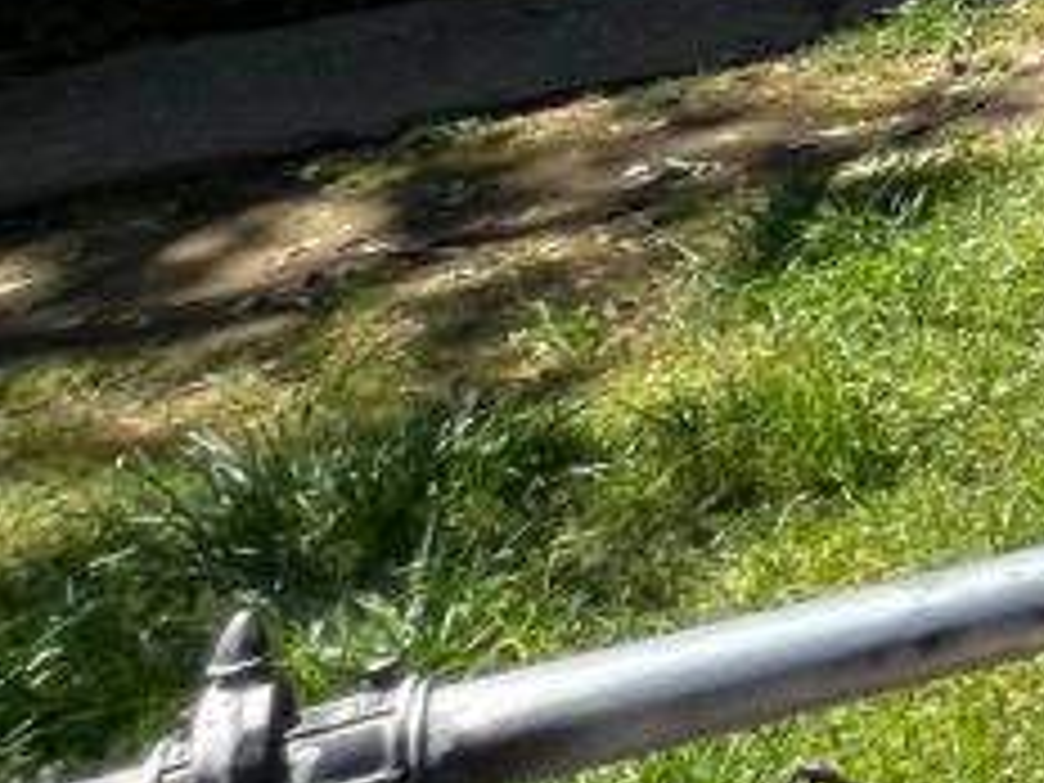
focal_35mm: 84
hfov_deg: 12.8
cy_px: -920
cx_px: 2866
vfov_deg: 14.0
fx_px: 2533
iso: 32
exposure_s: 1/699
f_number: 1.8
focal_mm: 1.57
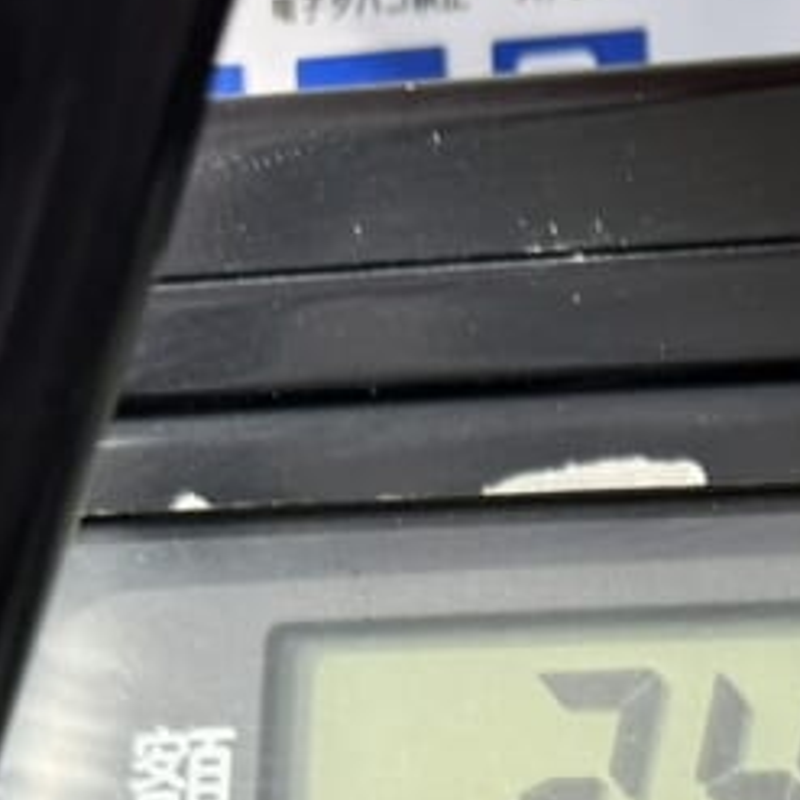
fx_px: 2876
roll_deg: +0.5
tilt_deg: -8.4
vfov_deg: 13.9
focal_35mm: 110
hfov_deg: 14.8
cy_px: 1503
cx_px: 1153
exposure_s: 1/750
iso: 80
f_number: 1.78
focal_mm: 6.76
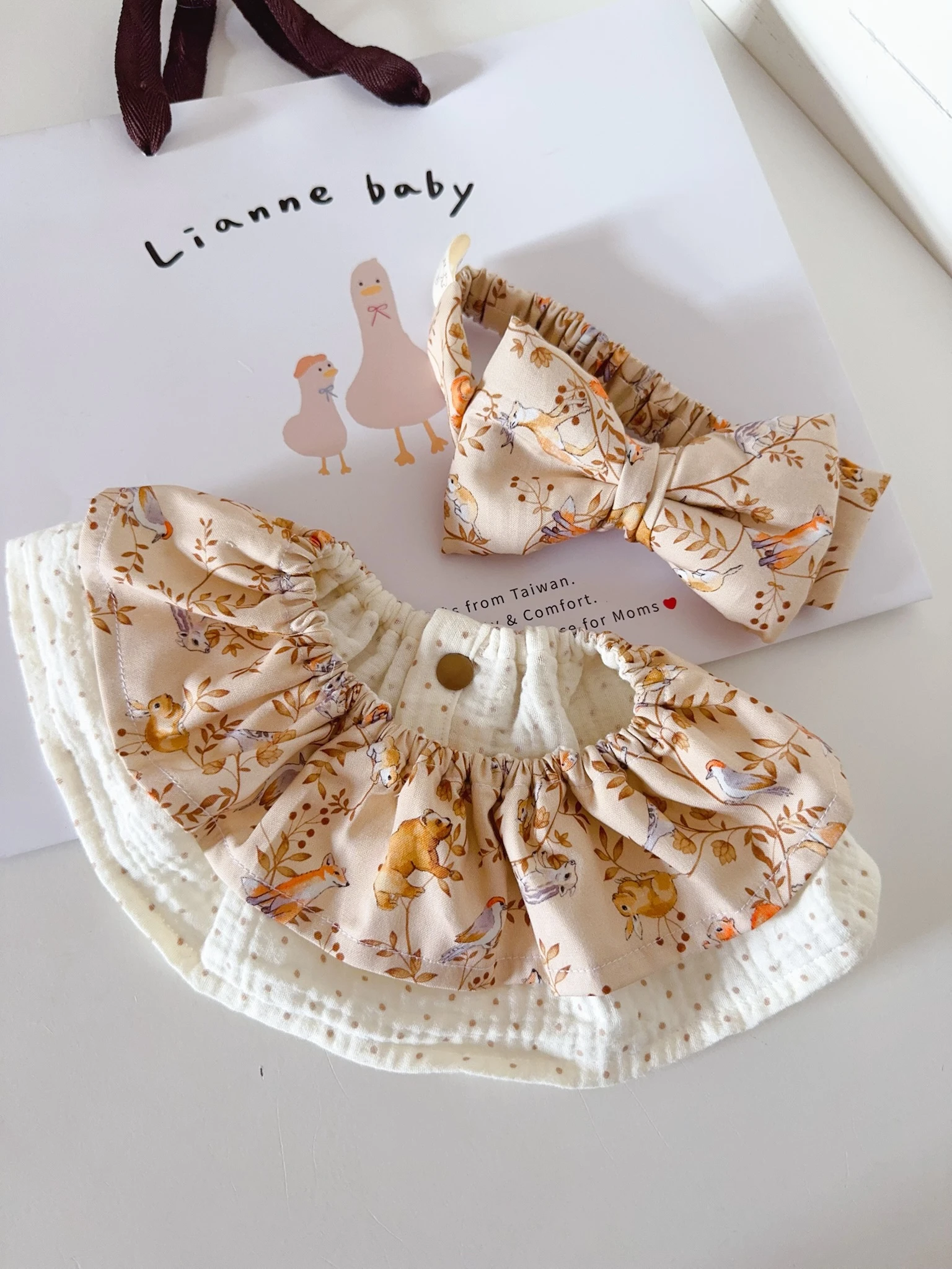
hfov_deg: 56.8
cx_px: 476
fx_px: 880
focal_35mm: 24
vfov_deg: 71.6
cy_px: 634
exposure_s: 1/60
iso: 250
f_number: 1.78
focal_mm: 6.76
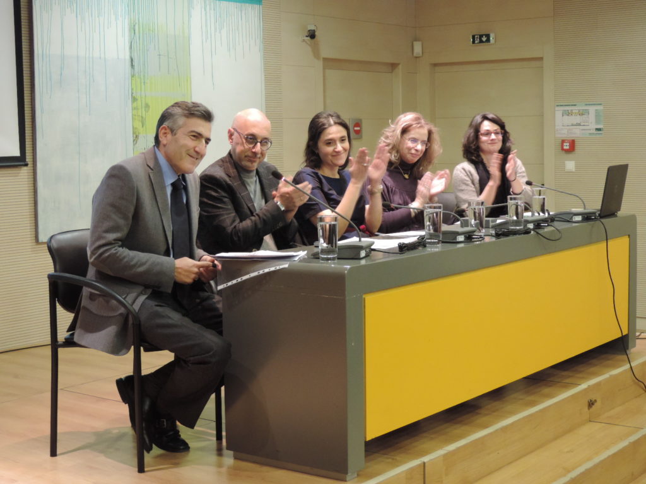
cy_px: 242
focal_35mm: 60
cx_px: 323
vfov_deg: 24.4
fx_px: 1120
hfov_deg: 32.2
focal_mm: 10.7
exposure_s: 1/15
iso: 640
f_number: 3.7
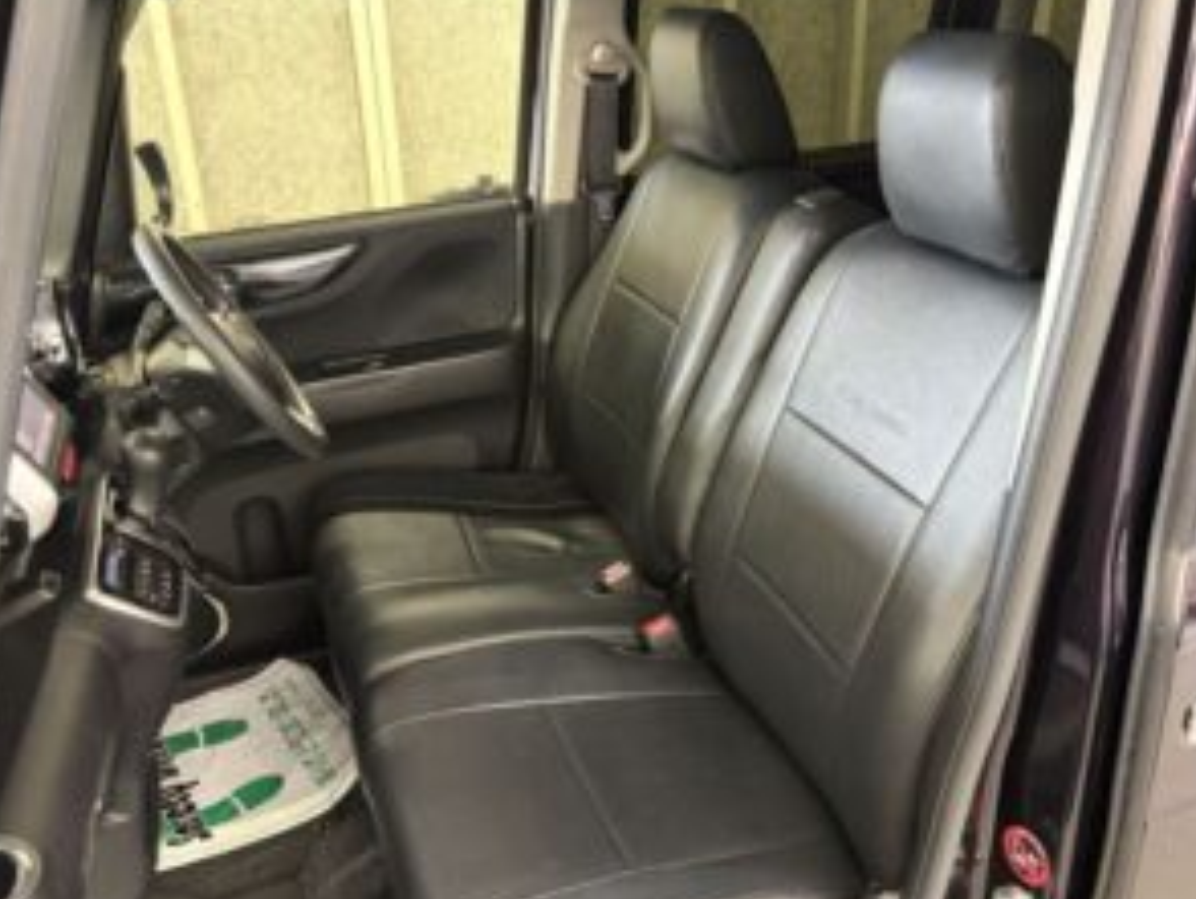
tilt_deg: -26.2
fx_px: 1072
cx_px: 618
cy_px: 478
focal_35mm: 31
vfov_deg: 45.5
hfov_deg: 58.3
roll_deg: +2.3
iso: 500
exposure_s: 1/50
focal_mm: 5.96
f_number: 1.6
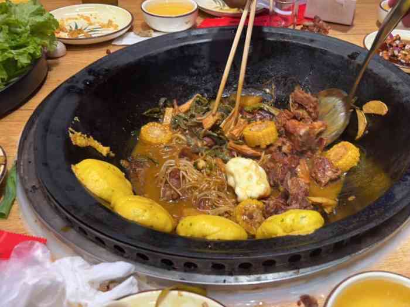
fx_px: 1042
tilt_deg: -40.2
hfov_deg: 22.3
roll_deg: -3.7
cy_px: 154
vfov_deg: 16.8
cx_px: 205
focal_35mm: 88
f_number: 1.5
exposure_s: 1/50
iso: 80
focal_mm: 5.7
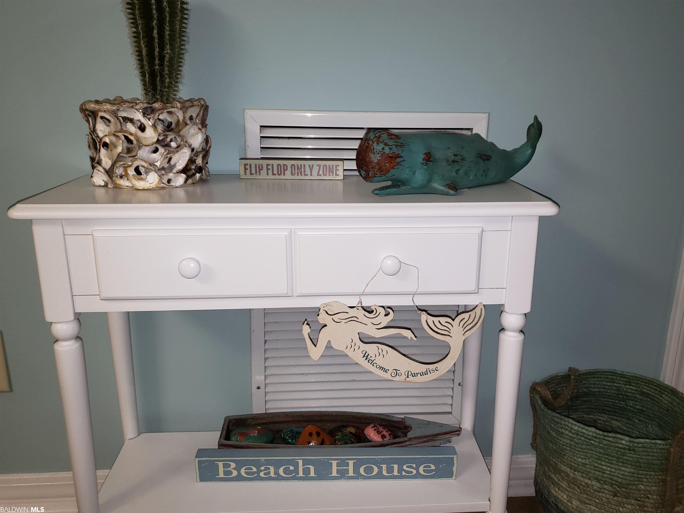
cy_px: 256
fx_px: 514
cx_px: 342
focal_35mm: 26
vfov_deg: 53.1
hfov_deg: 67.3
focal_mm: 4.3
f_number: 1.5
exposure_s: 1/60
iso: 80
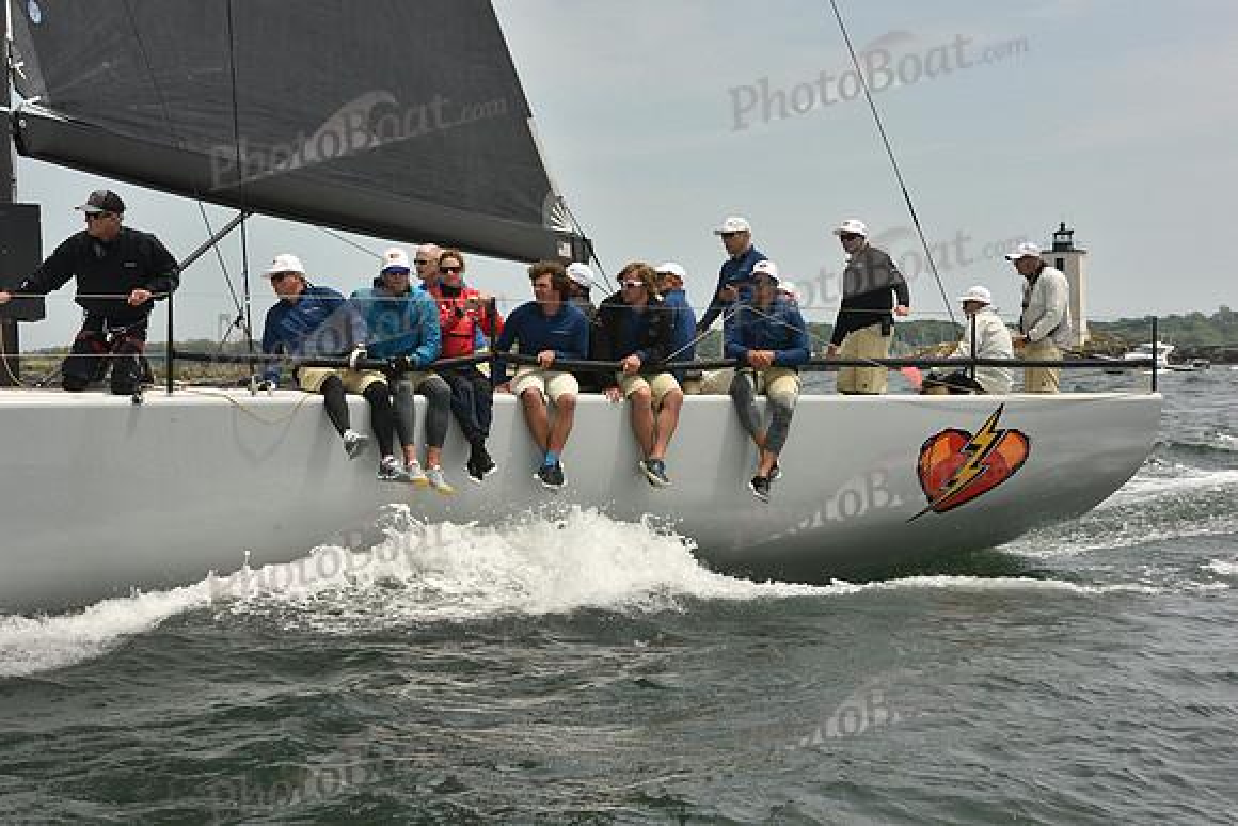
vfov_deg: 19.5
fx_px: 2408
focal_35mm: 70
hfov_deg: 28.8
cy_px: 413
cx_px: 619
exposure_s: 1/1000
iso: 400
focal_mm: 70
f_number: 11
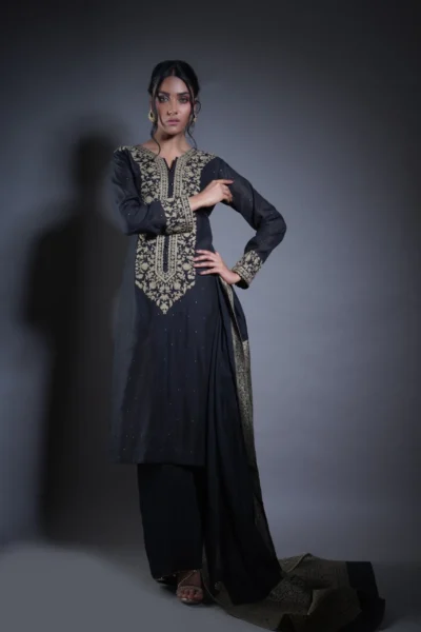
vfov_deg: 33.4
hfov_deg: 22.6
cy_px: 316
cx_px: 210
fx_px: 1052
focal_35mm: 60
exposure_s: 1/160
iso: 640
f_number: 5
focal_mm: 60
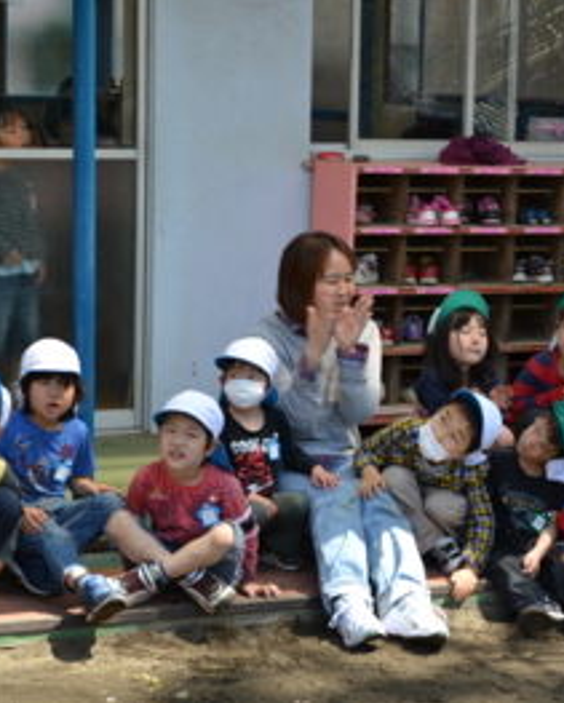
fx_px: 2452
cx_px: 470
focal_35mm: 118
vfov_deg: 16.3
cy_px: 352
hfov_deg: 13.0
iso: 140
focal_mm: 55
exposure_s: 1/125
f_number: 5.6
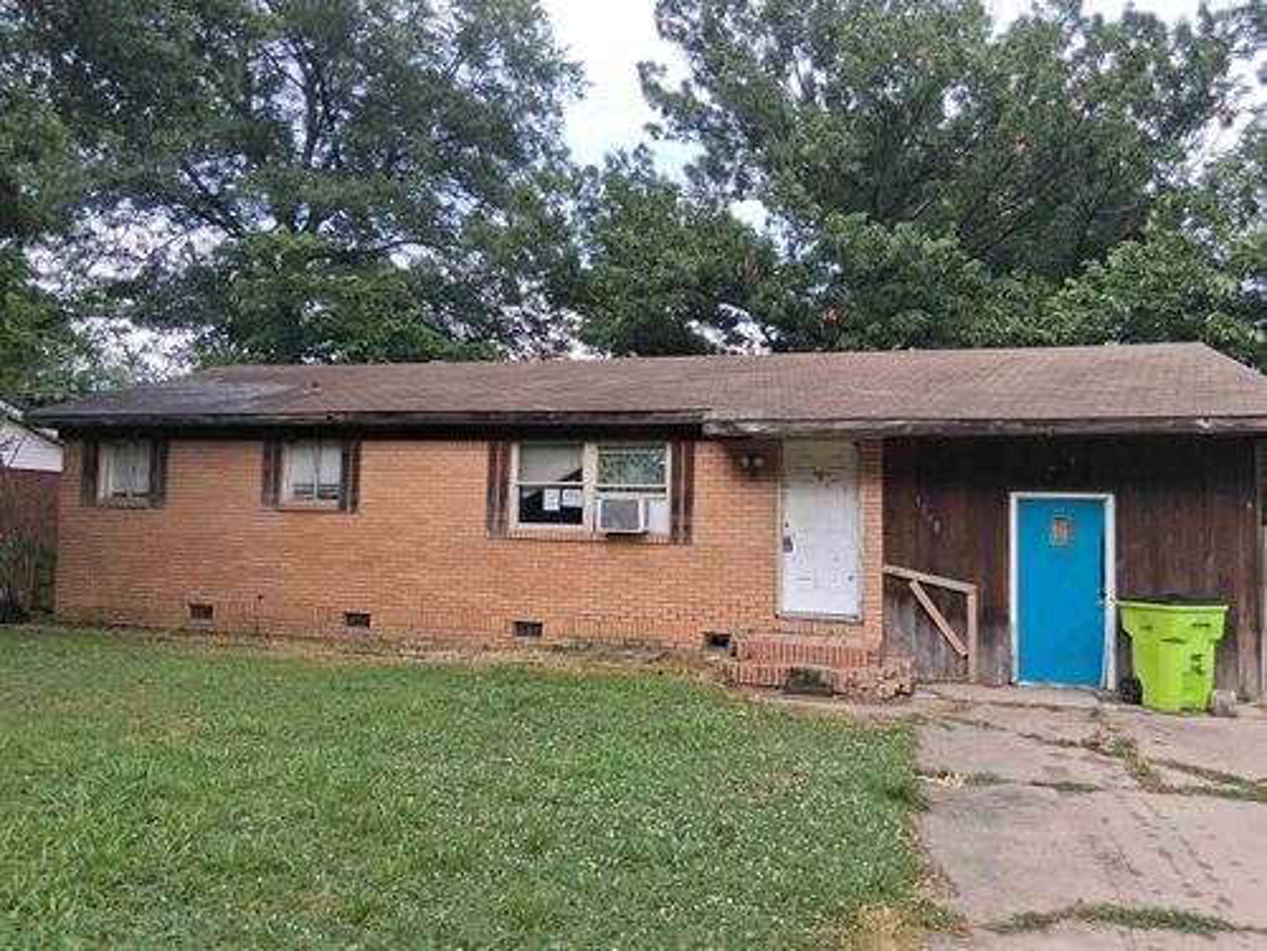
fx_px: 952
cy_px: 476
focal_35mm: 26
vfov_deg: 53.1
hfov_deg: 67.3
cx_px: 634
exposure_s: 1/150
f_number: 1.8
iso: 25
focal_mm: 3.98
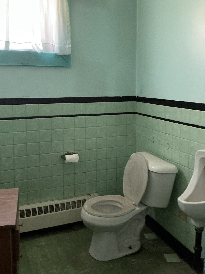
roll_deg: +0.6
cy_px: 117
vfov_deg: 47.7
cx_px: 111
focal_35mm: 39
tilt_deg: -7.5
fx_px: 308
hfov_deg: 36.8
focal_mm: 3
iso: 500
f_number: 1.8
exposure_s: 1/30
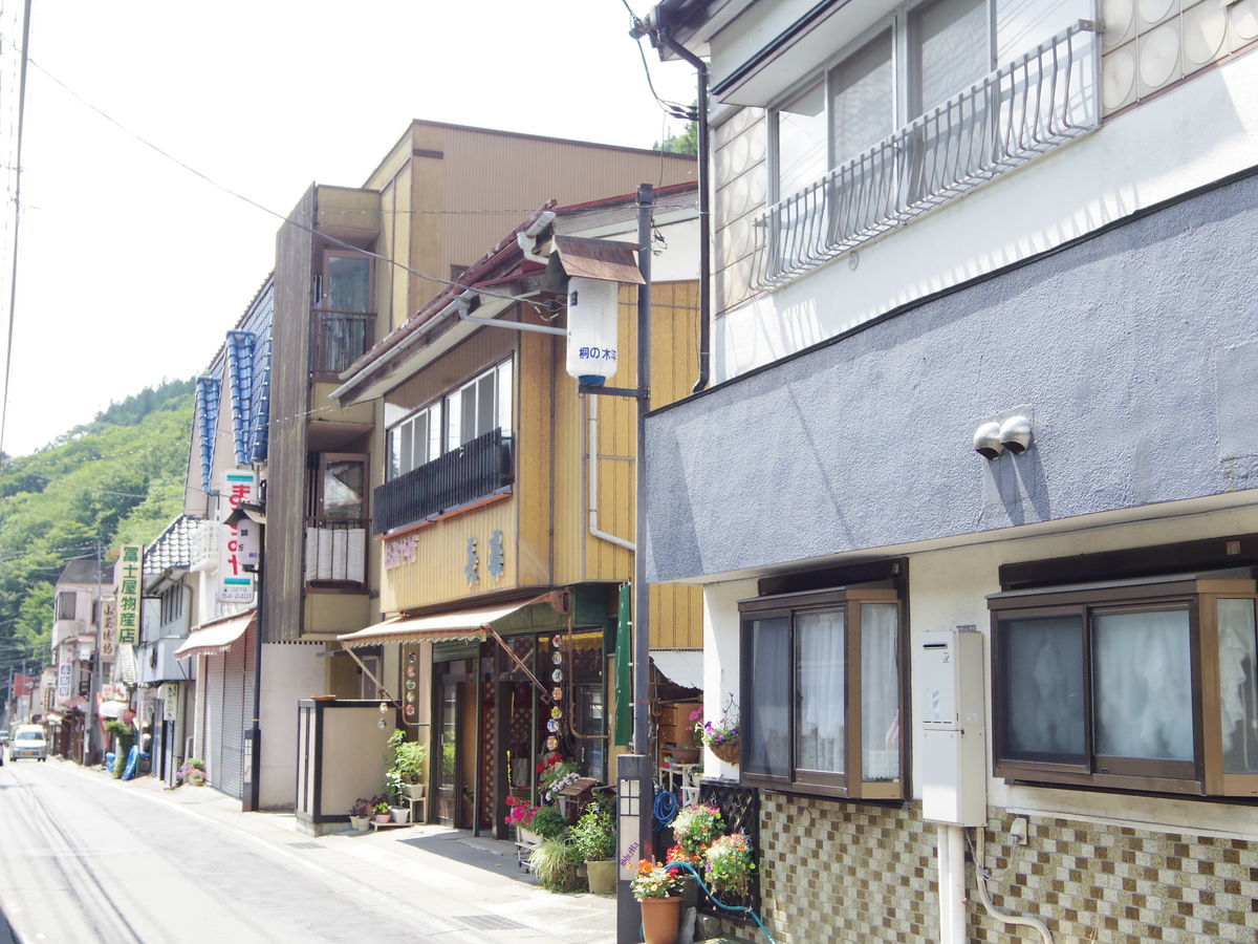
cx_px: 629
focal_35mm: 47
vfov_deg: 30.9
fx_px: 1708
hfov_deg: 40.4
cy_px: 472
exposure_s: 1/1000
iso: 250
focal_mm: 8.5
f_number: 3.2
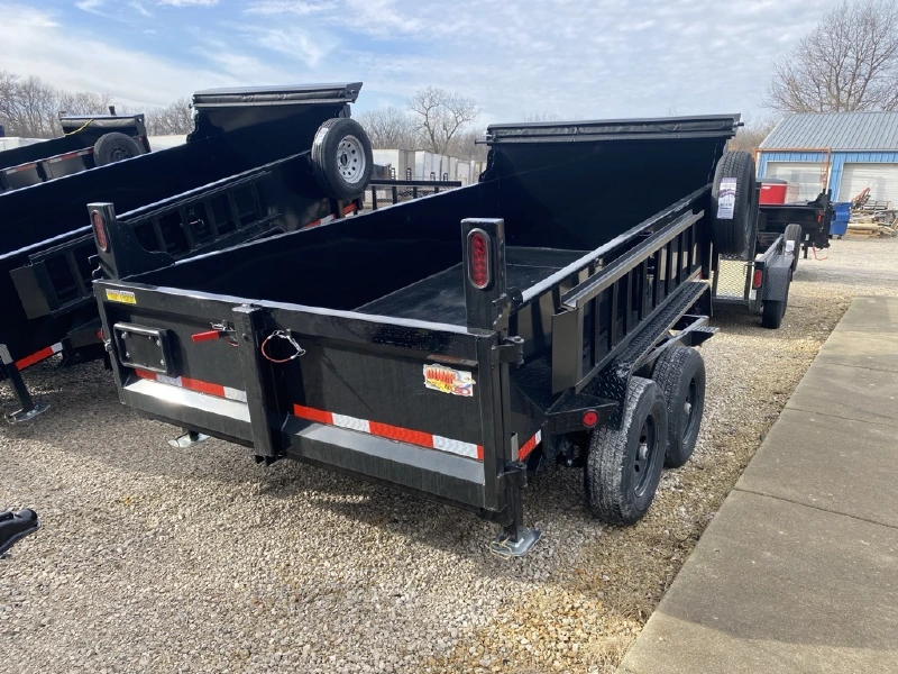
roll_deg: -1.6
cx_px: 449
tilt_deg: -12.3
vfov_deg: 53.1
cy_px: 337
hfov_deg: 67.3
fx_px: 674
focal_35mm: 26
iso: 32
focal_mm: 4.25
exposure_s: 1/981
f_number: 1.8
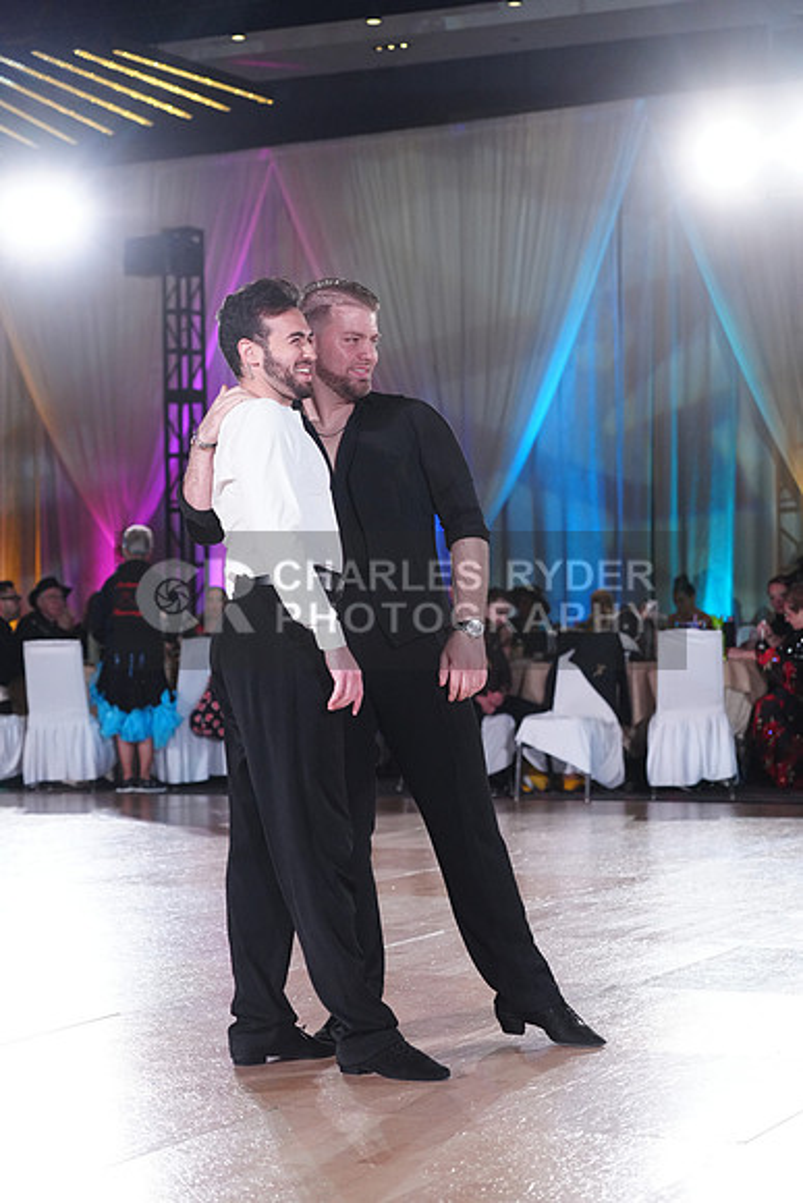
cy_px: 602
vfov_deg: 26.6
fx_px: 2541
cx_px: 402
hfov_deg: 18.0
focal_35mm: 76
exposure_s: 1/400
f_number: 4
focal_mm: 76
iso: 2500
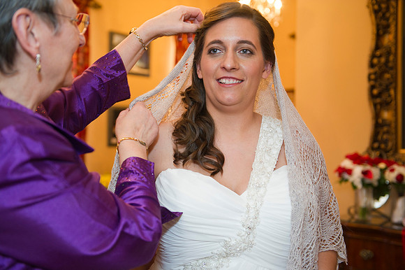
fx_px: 540
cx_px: 202
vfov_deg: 28.0
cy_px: 135
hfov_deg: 41.1
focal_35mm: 48
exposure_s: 1/50
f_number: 3.2
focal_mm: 48
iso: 800
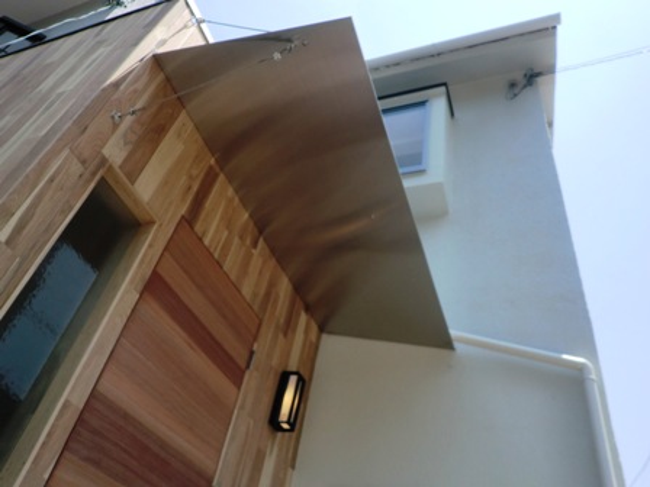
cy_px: 244
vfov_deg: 53.1
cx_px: 325
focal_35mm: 26
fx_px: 488
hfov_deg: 67.3
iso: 50
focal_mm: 4.7
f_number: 2.8
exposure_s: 1/1000
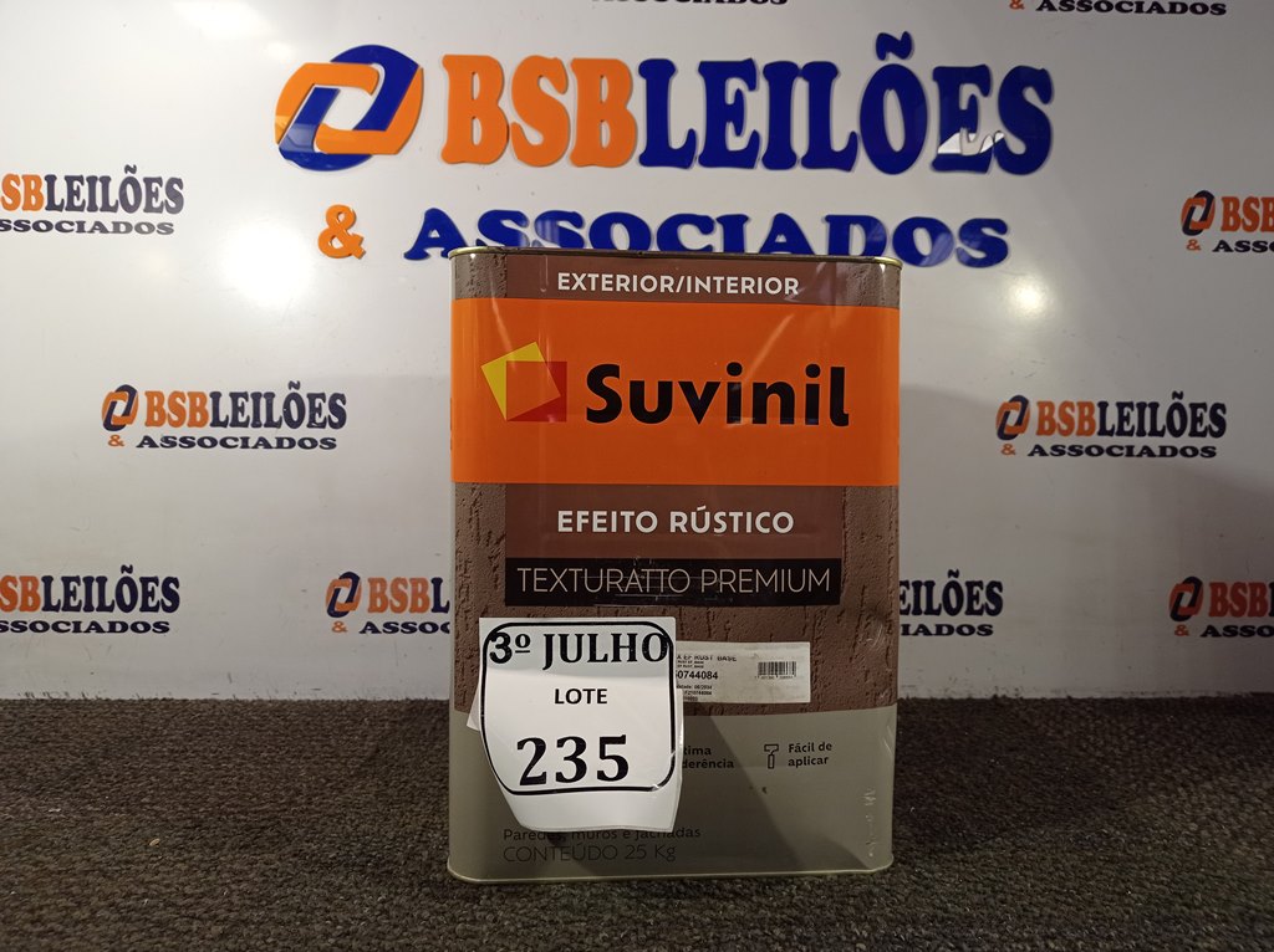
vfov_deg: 49.7
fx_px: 1030
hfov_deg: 63.5
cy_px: 476
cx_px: 637
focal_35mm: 28
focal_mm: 4.7
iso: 119
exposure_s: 1/120
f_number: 1.79
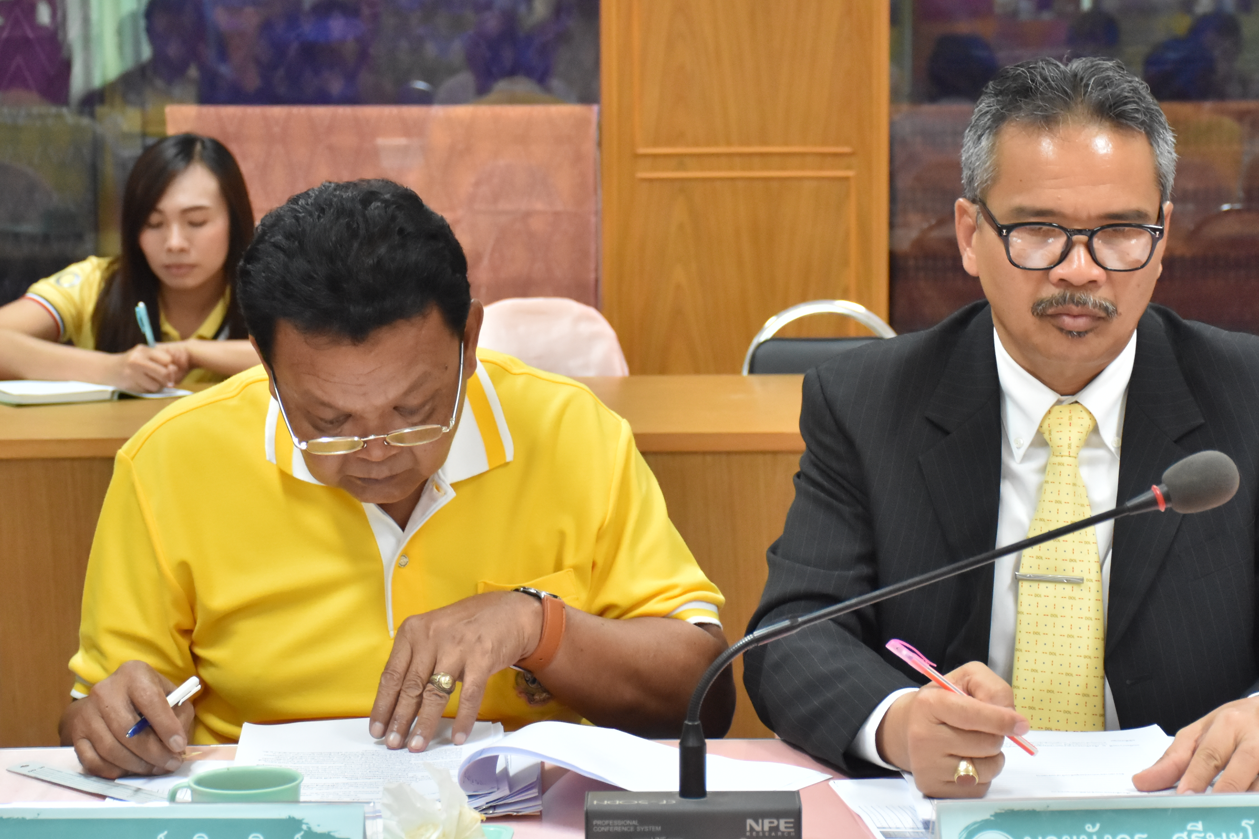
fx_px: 3322
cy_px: 314
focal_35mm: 95
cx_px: 689
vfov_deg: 14.4
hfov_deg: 21.5
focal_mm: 48
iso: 2000
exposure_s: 1/100
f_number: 5
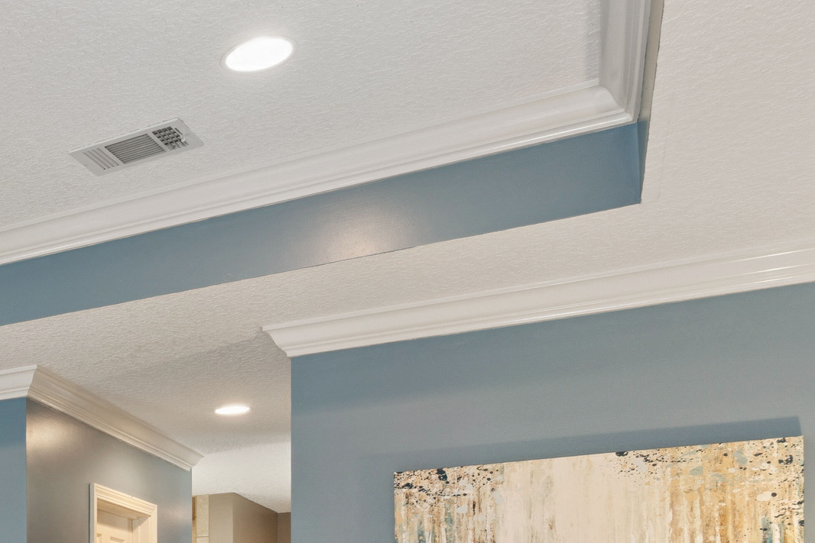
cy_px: 687
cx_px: -232
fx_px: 1109
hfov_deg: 31.5
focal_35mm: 49
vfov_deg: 24.4
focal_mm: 17
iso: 250
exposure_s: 1/8
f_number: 8
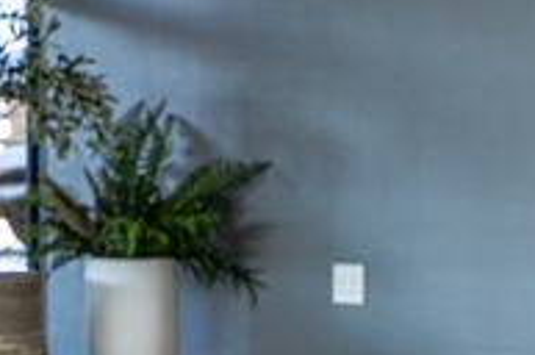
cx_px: 1412
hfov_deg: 7.0
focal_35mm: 271
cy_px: 258
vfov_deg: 5.1
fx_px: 4021
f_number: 4
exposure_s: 1/125
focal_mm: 51
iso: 400
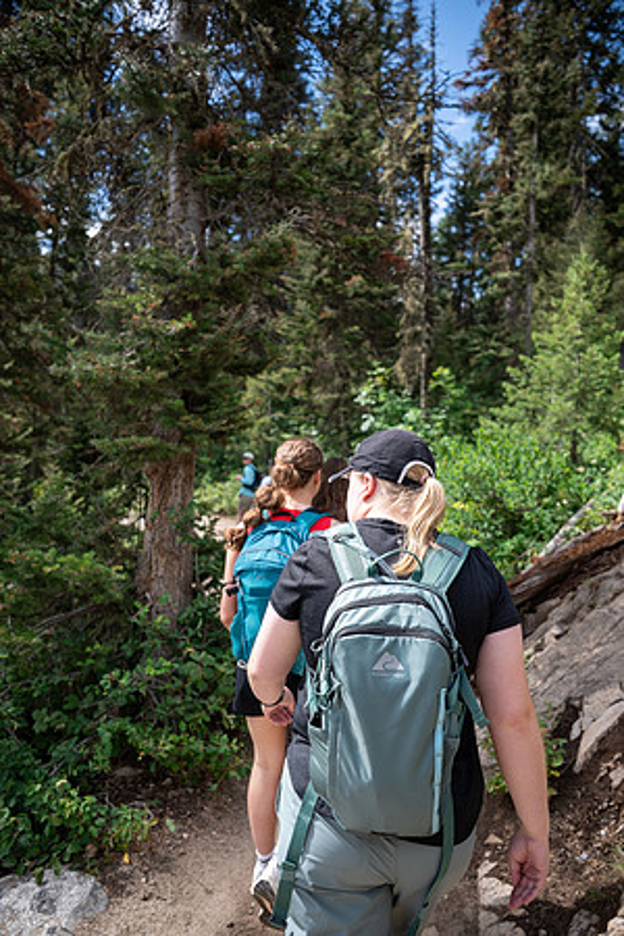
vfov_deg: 73.7
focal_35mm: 24
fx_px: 624
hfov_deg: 53.1
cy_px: 468
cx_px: 312
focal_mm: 24
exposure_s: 1/1000
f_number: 3.2
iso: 140
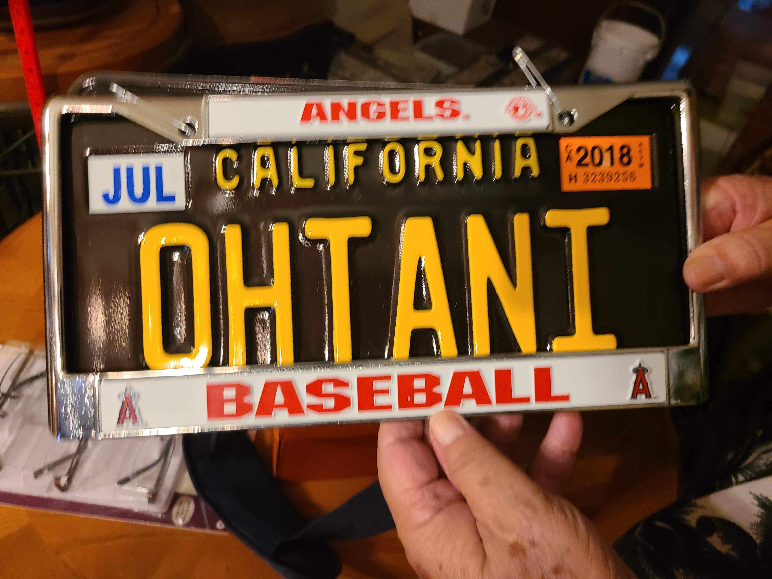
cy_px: 290
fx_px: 580
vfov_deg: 53.1
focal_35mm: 26
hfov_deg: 67.3
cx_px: 386
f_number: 1.8
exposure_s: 1/40
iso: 250
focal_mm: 5.4
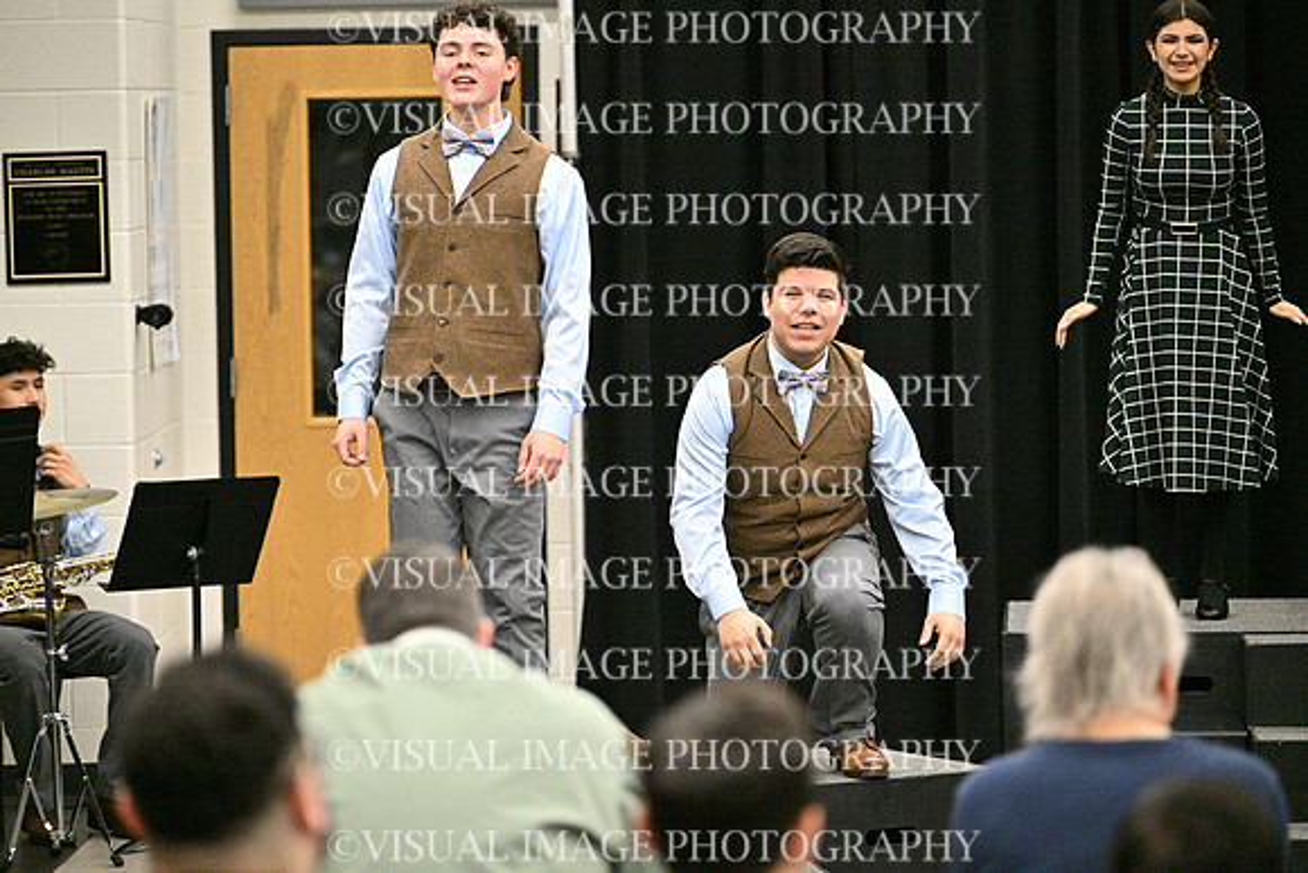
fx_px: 5451
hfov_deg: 13.7
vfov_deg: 9.2
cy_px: 436
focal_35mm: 150
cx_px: 654
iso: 12800
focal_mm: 150
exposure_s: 1/1000
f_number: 2.8
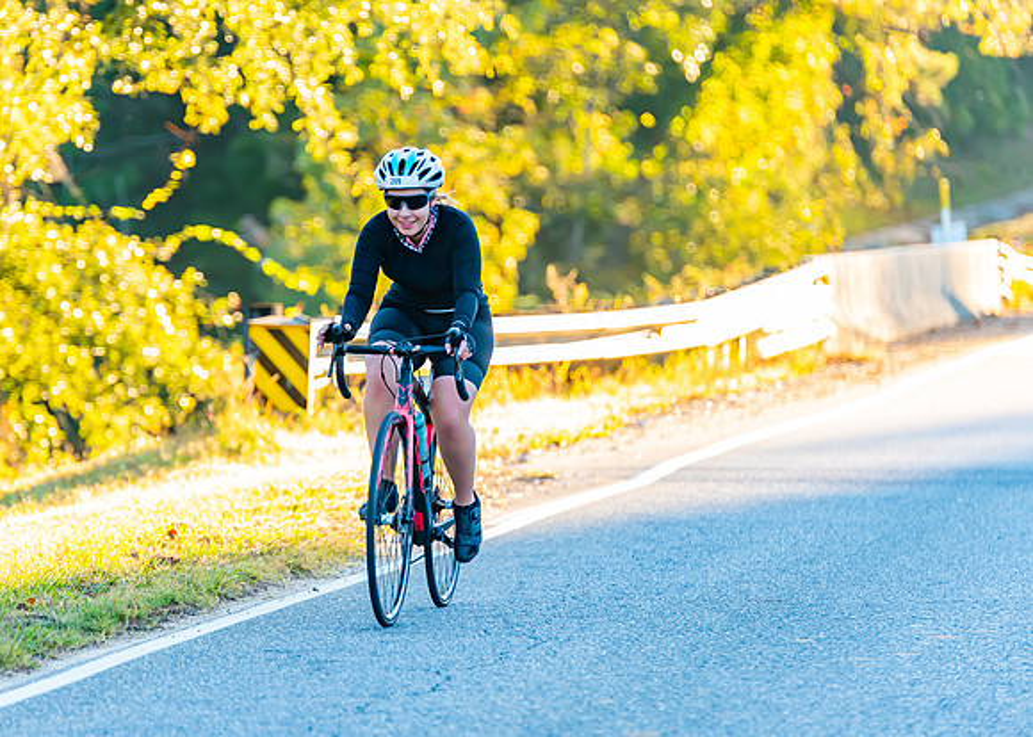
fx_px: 6501
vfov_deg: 6.5
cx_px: 424
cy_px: 303
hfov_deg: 9.1
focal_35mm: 222
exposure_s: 1/500
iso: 800
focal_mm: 170
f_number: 2.8
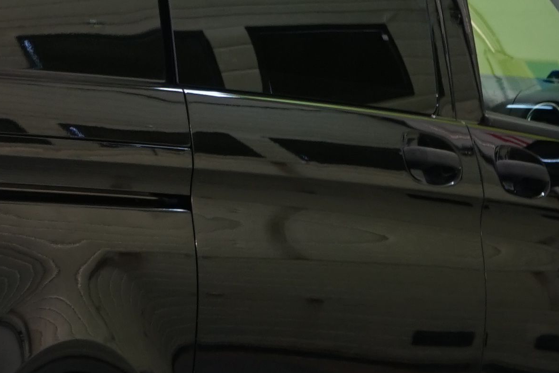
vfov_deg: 3.9
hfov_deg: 5.7
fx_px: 5528
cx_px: -237
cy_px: 167
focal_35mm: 356
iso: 500
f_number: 5.6
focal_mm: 70
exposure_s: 1/40
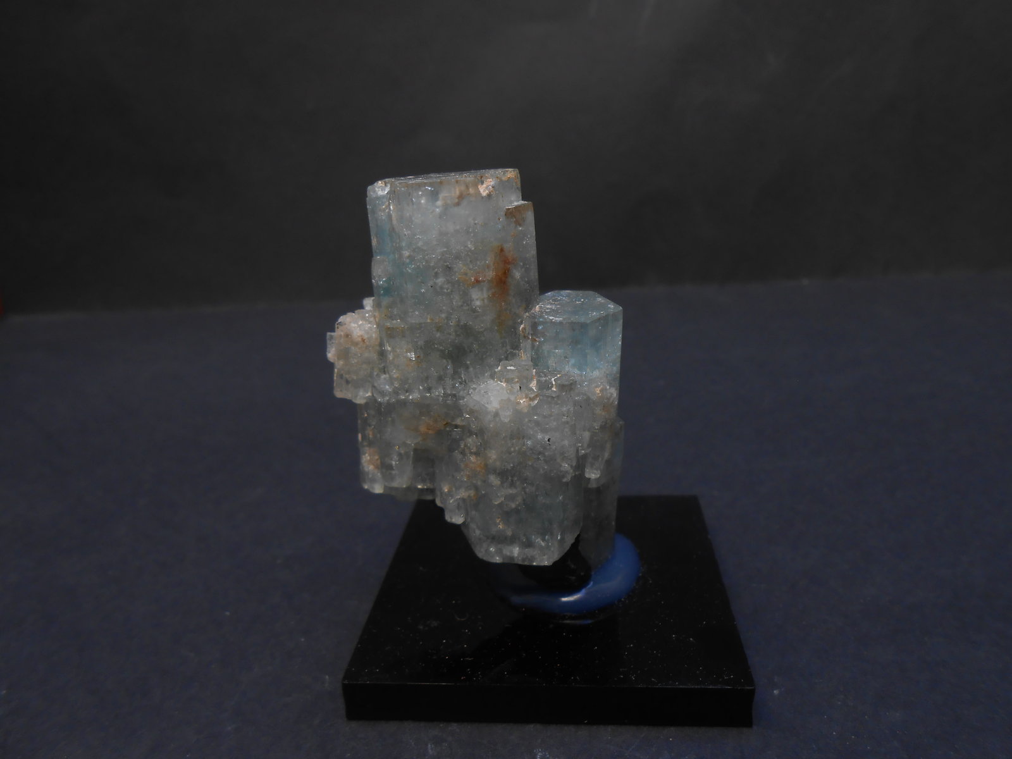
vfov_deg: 53.1
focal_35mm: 26
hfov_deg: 67.3
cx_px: 506
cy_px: 380
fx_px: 760
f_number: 3.5
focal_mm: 4.6
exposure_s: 1/80
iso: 80
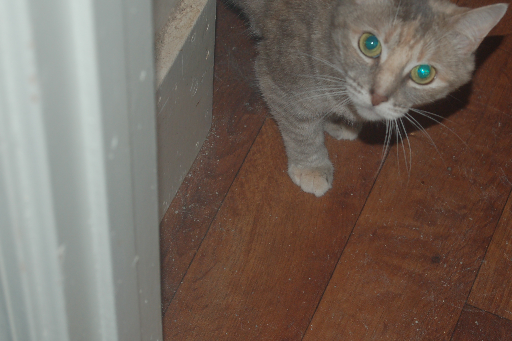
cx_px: 318
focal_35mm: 124
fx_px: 1758
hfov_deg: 16.5
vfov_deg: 11.1
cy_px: 144
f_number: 5.6
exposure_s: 1/60
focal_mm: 55
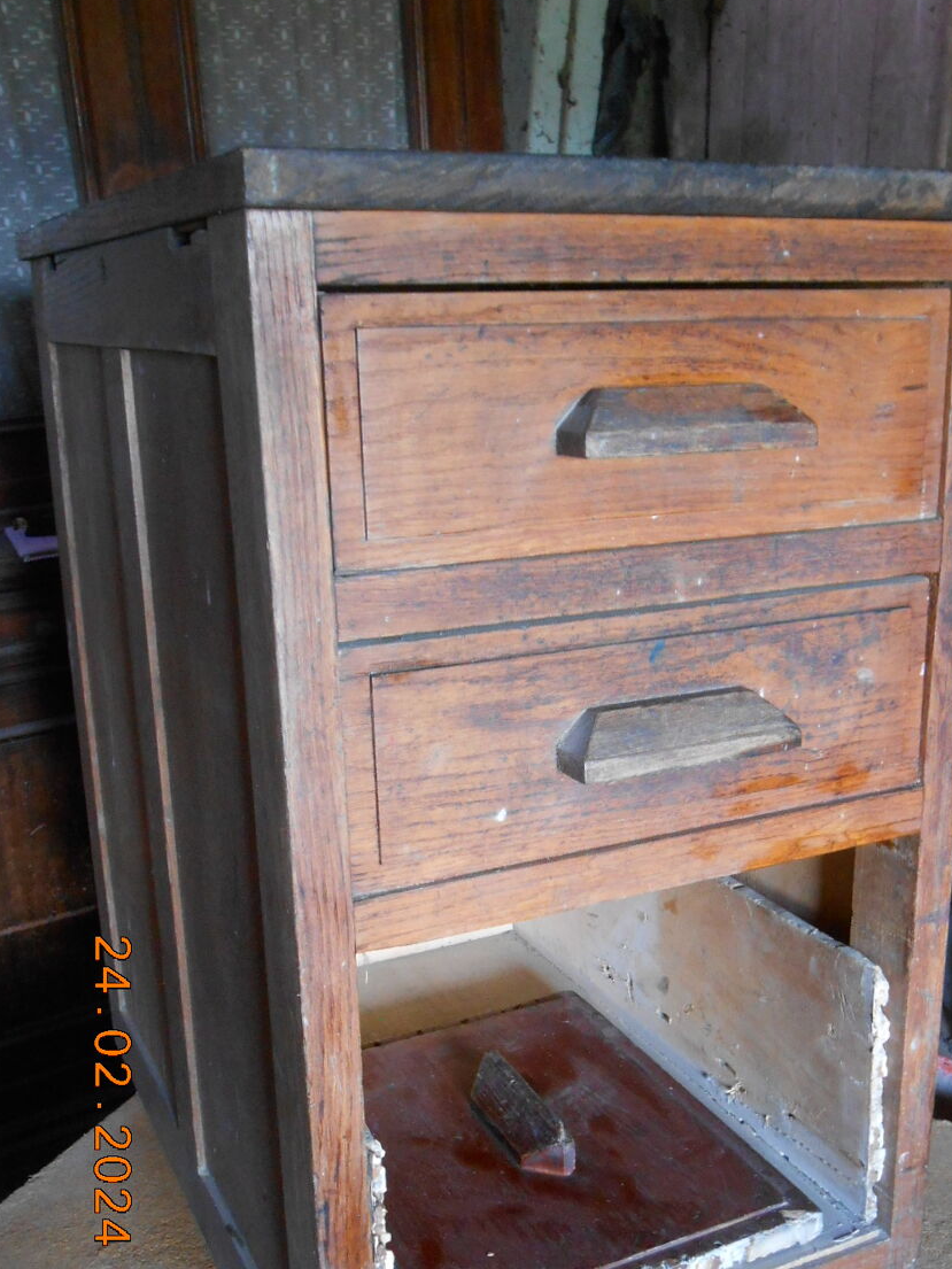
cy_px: 748
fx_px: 1503
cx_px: 567
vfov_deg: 45.6
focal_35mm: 41
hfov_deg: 35.0
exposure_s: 1/6
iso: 400
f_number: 3.9
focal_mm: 6
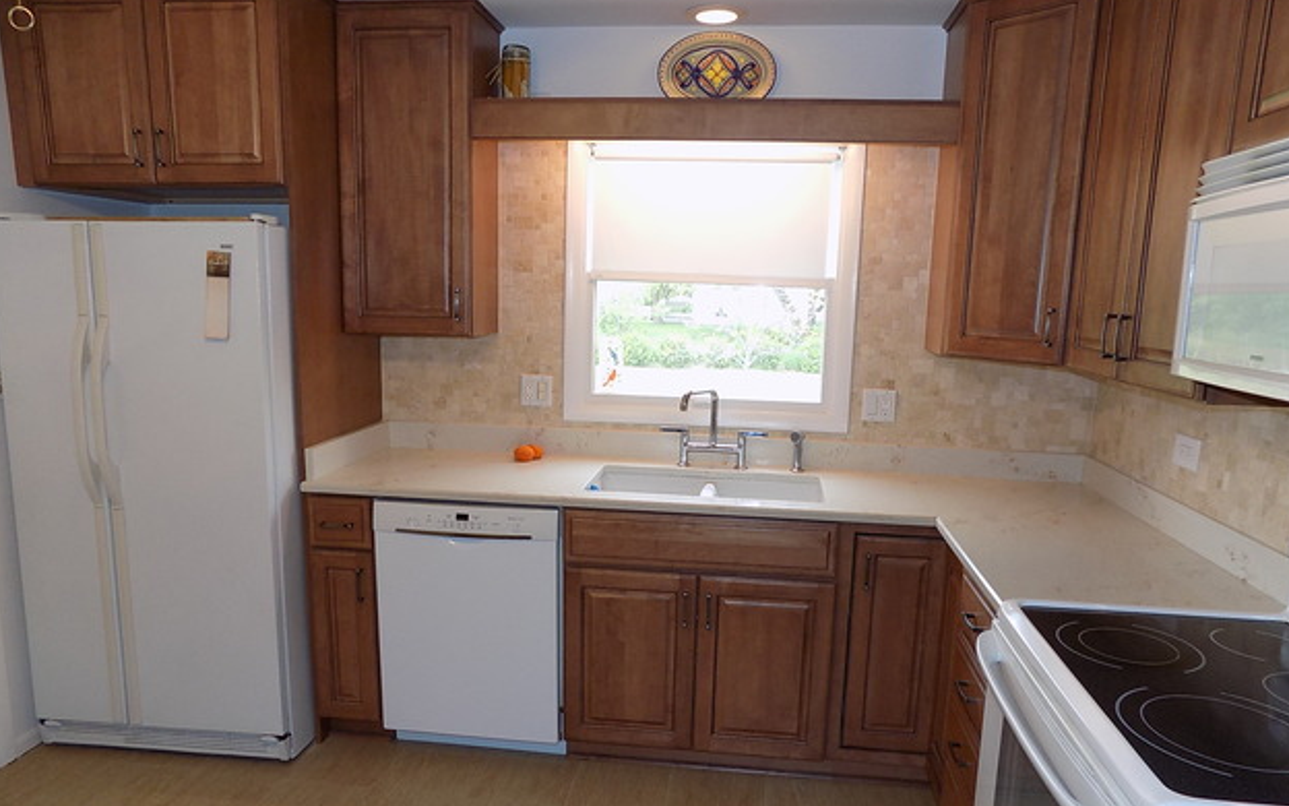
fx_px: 878
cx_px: 653
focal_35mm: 25
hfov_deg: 72.5
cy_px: 448
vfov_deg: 49.2
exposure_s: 1/30
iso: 140
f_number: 3.1
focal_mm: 4
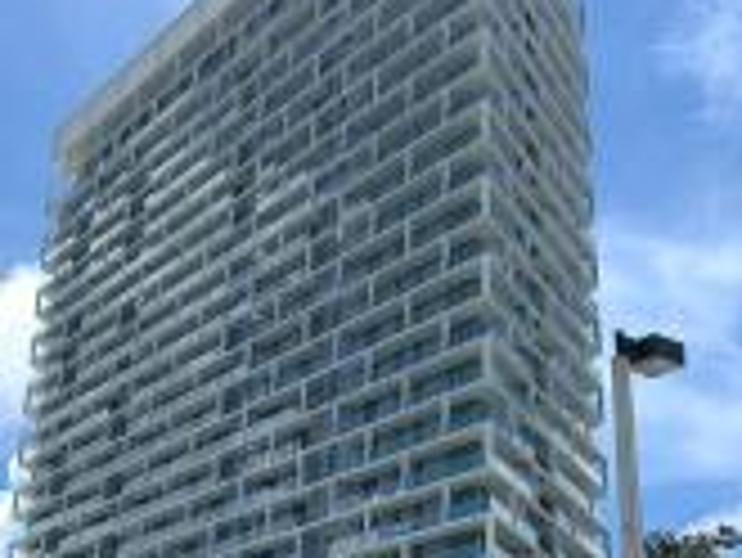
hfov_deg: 30.0
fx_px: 1351
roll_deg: -1.5
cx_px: 144
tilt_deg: +20.8
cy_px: 441
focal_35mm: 63
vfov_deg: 23.0
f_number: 1.8
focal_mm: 4.25
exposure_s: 1/3401
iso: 25
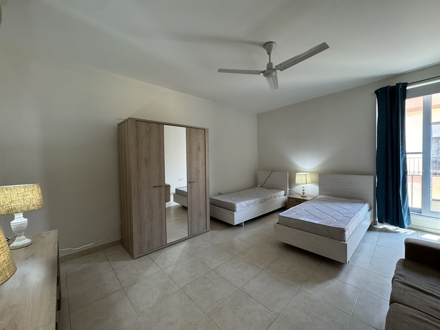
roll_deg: +1.5
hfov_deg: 102.1
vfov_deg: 85.7
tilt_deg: -1.2
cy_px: 165
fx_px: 178
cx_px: 220
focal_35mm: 14
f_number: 2.2
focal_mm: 2.22
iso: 250
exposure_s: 1/100
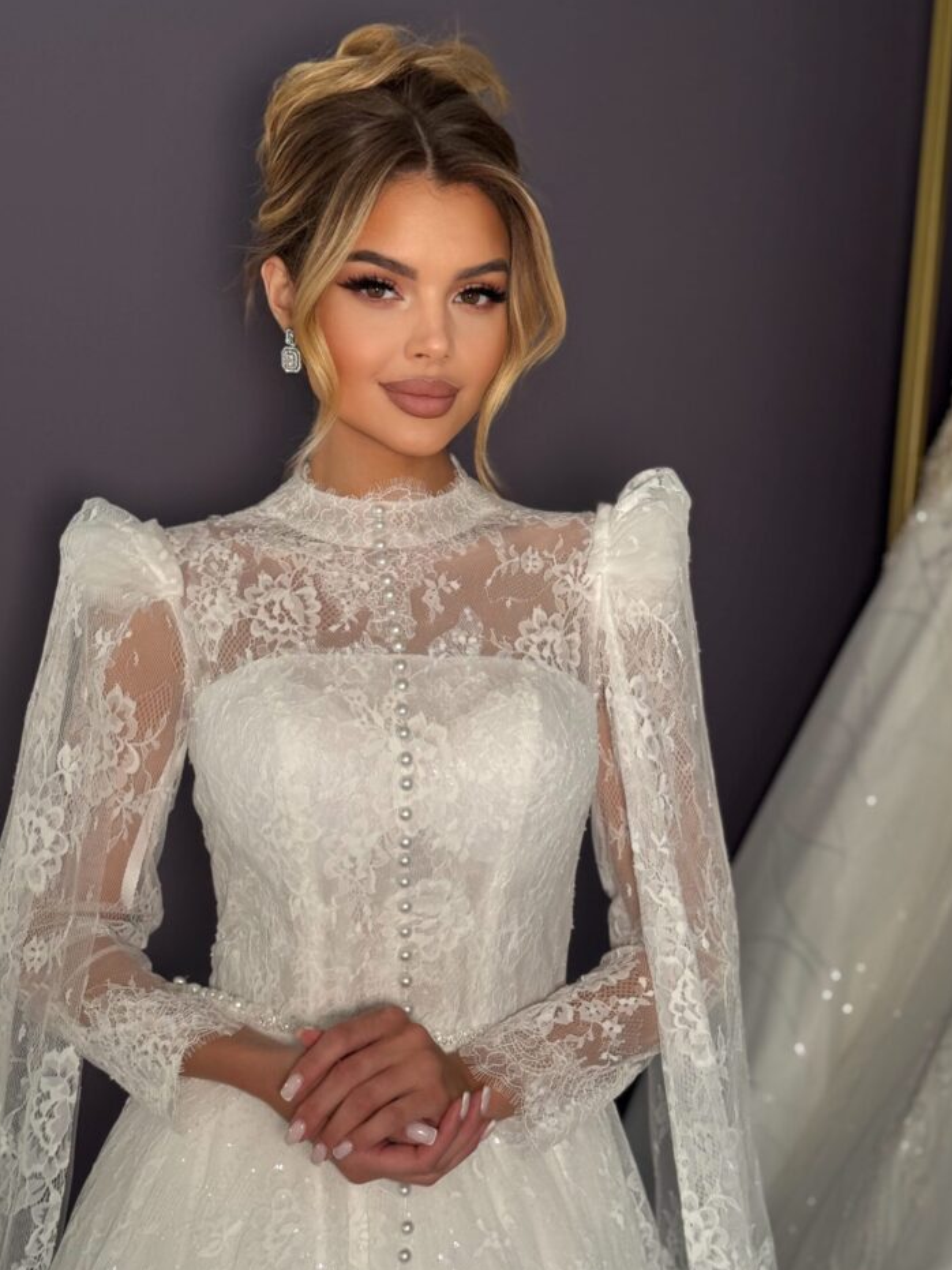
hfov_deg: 26.6
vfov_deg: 34.9
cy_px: 681
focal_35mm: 55
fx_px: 2017
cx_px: 479
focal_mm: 6.76
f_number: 1.78
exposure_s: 1/100
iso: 100
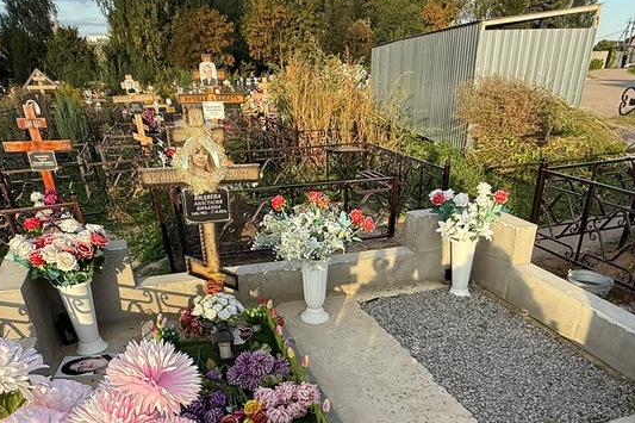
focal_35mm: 28
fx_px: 494
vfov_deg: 43.1
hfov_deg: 65.5
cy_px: 366
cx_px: 334
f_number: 2.2
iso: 50
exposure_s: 1/531
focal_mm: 2.22
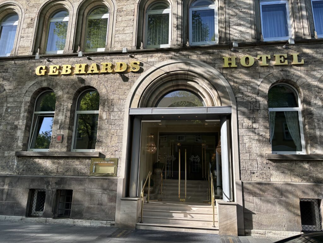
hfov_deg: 67.3
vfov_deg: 53.1
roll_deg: -1.5
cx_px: 162
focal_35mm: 26
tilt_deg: +13.4
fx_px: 243
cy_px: 122
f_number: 1.6
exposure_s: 1/811
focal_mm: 5.96
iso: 50
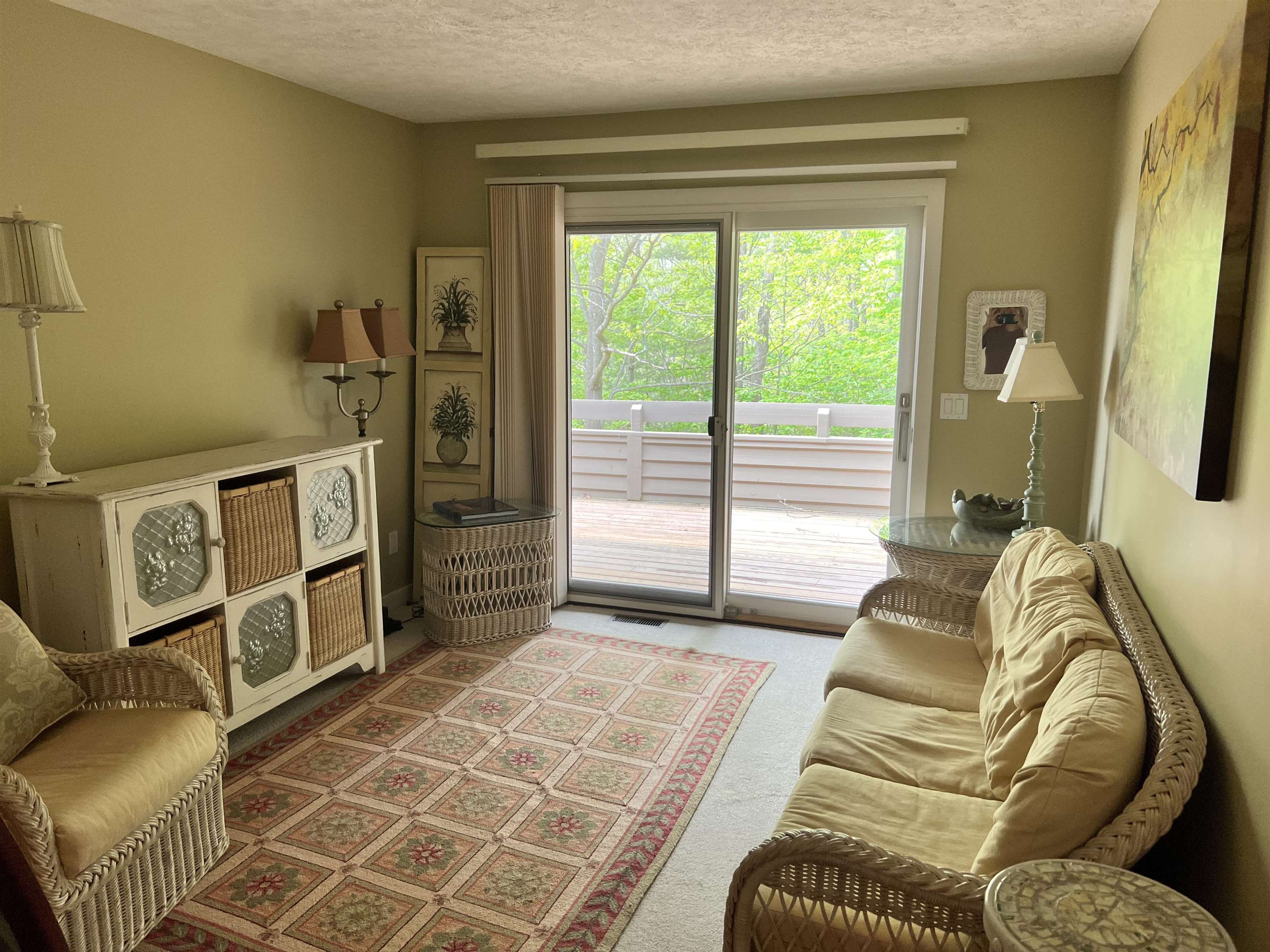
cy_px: 476
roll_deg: -0.9
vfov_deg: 53.1
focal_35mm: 26
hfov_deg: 67.3
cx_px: 635
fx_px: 954
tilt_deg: -9.8
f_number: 1.5
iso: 100
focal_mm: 5.7
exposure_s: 1/121
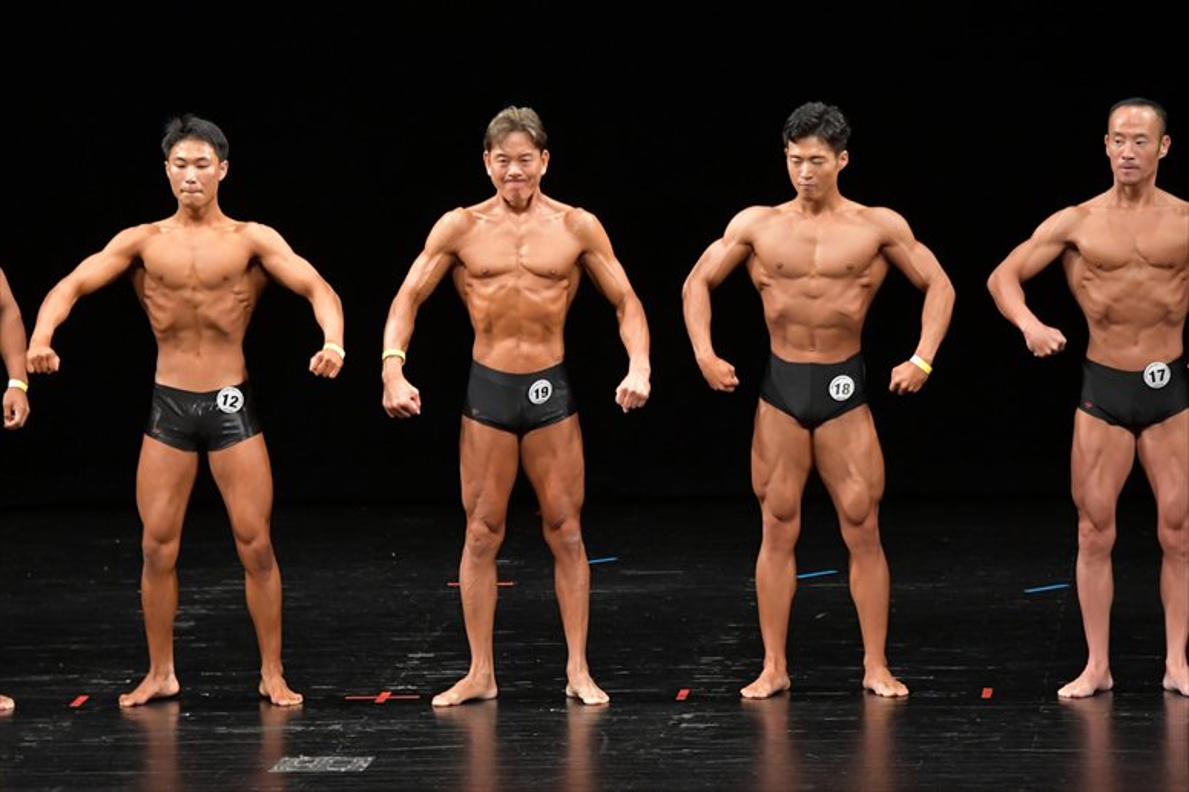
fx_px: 7923
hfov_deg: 8.6
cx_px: 594
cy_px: 396
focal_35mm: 240
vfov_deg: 5.7
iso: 3200
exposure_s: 1/400
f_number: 5.6
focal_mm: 160
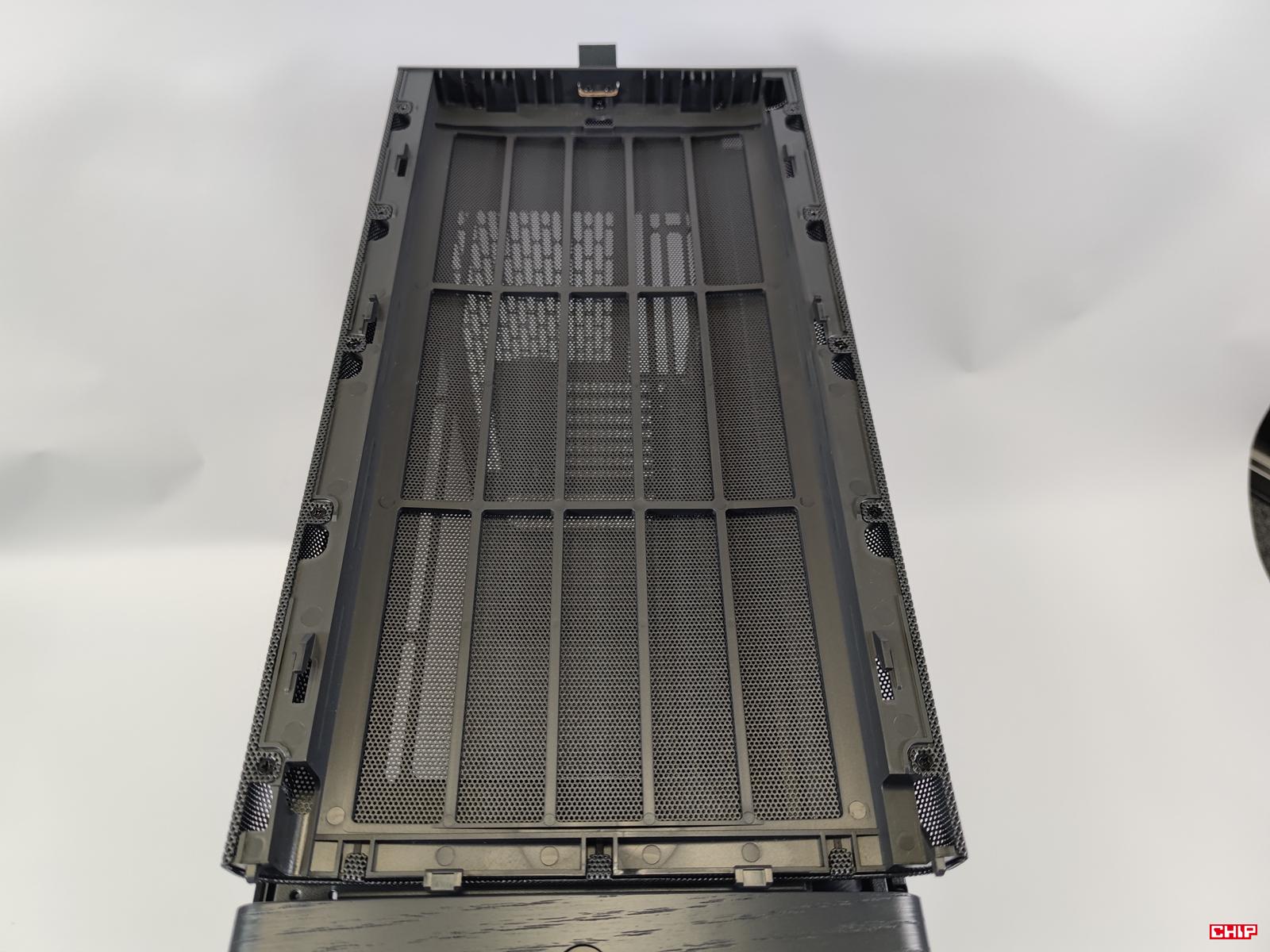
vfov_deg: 54.9
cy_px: 476
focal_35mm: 25
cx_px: 635
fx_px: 917
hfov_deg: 69.4
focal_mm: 6.78
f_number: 1.85
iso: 109
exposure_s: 1/100
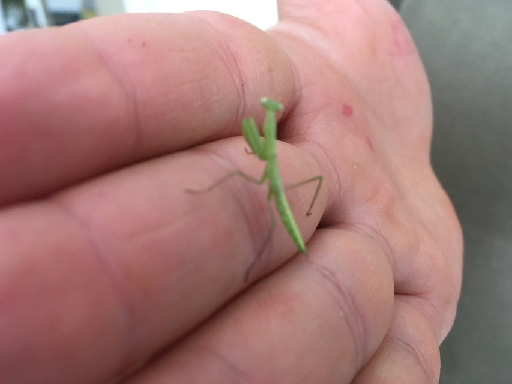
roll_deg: +4.0
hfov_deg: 61.7
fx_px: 429
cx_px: 256
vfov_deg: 48.2
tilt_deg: -30.5
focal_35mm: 29
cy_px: 192
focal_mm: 4.15
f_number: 2.2
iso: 160
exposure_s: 1/33
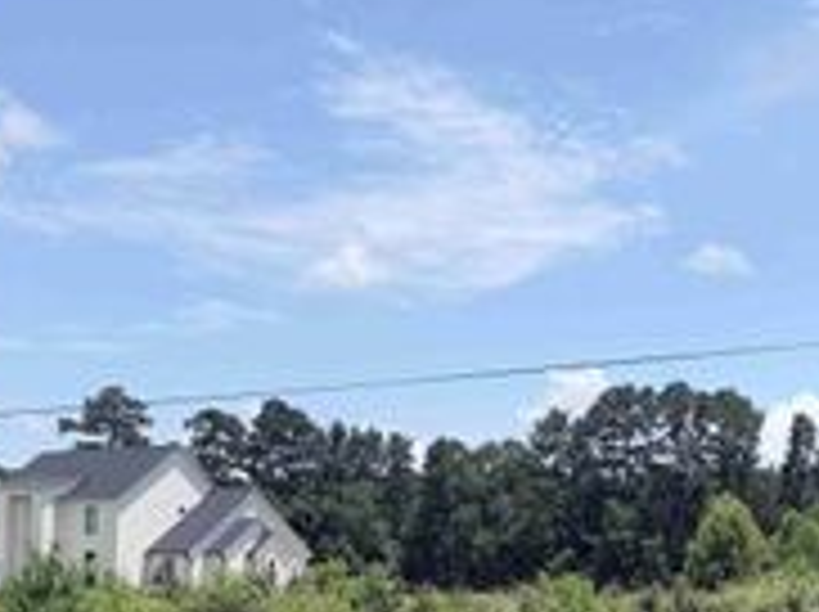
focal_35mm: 66
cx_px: 698
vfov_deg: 21.9
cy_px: 484
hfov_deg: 28.6
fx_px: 1559
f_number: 1.78
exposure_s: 1/5714
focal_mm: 6.76
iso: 80
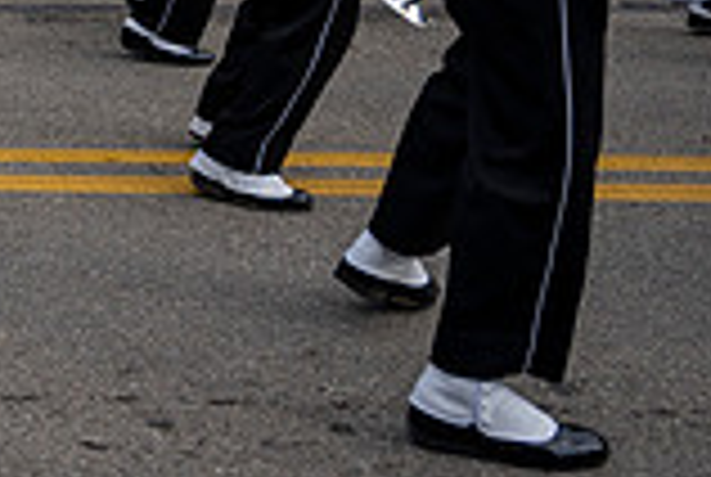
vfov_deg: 14.7
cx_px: -315
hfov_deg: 20.3
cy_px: -187
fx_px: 1741
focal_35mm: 88
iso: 125
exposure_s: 1/1600
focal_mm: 24
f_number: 4
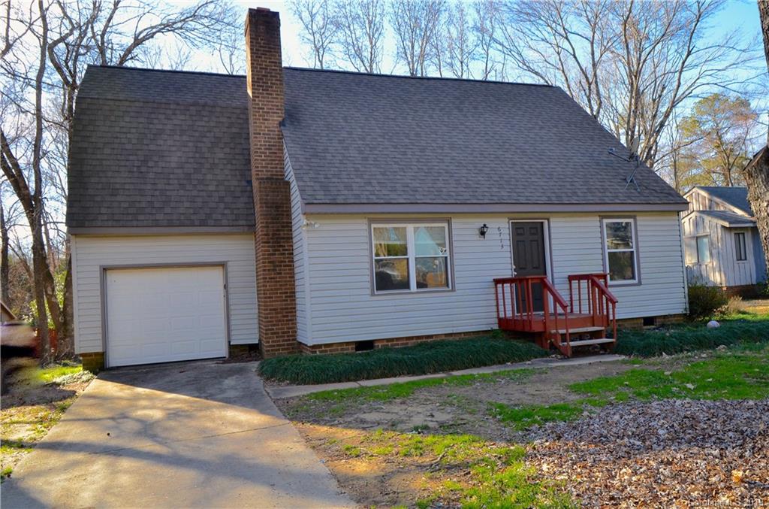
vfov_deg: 50.2
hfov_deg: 70.6
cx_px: 384
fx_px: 543
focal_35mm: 26
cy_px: 254
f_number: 8
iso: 640
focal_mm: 17
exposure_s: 1/250
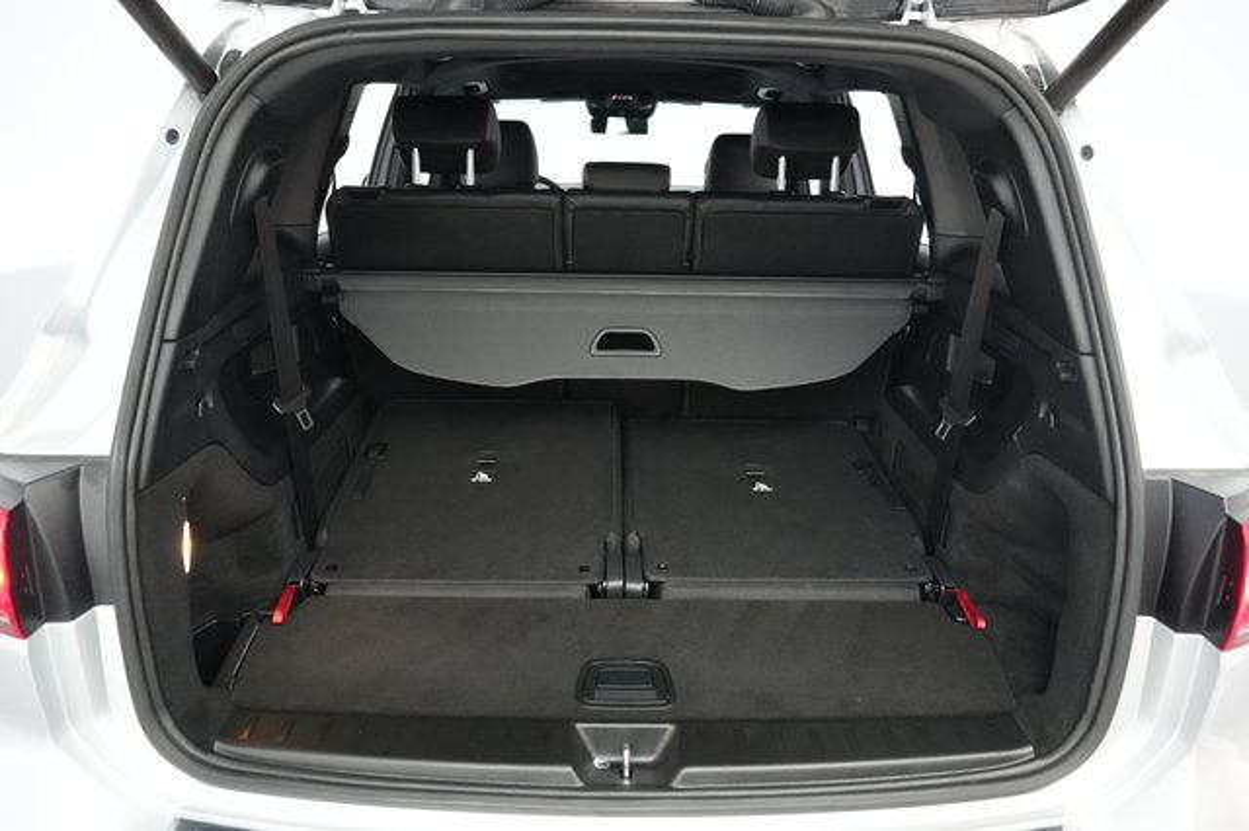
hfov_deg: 71.5
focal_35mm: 25
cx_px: 624
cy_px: 416
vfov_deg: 51.2
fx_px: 867
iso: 8000
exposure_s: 1/160
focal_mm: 25
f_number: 2.8
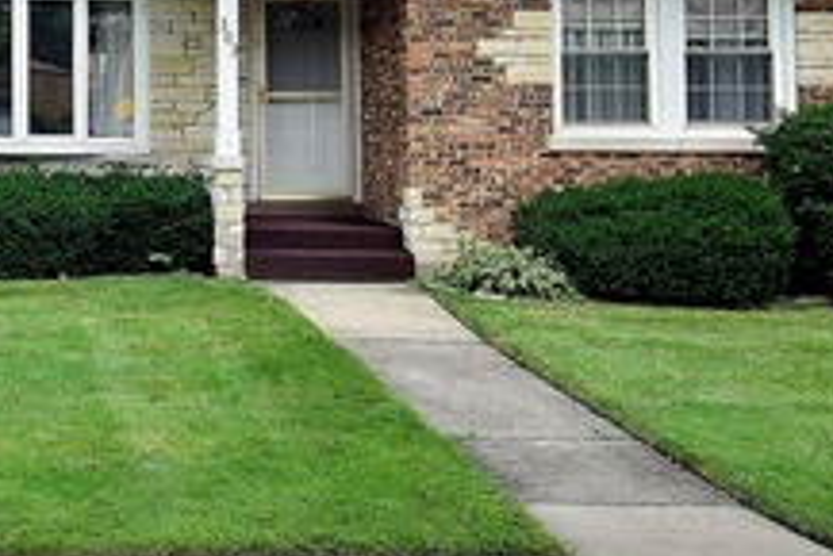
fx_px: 1436
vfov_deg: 21.5
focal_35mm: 62
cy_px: 63
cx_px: 27
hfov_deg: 30.4
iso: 100
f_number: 6.3
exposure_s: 1/160
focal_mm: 14
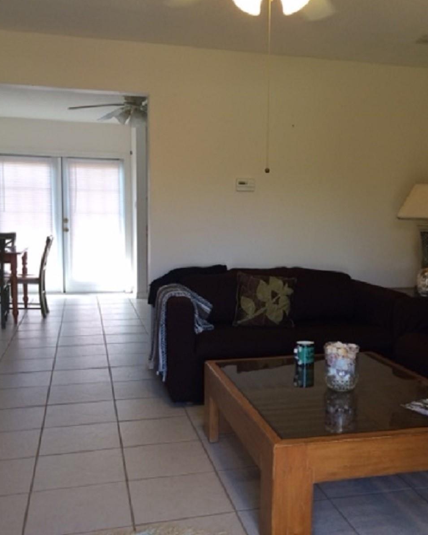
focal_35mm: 38
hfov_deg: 38.9
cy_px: 267
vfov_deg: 47.9
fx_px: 602
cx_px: 262
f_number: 2.2
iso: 40
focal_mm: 4.15
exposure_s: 1/40
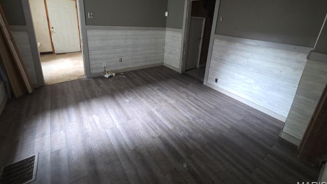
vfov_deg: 68.8
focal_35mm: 15
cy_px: 63
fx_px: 130
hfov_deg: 103.0
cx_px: 158
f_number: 2.2
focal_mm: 2.2
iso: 160
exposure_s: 1/9.99
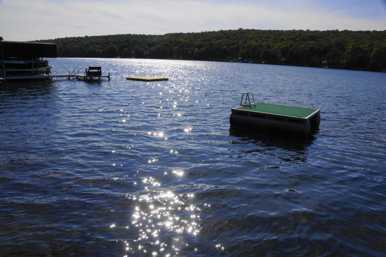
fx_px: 289
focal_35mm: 27
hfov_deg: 67.4
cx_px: 193
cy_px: 128
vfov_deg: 47.9
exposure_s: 1/160
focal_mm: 18
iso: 100
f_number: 13
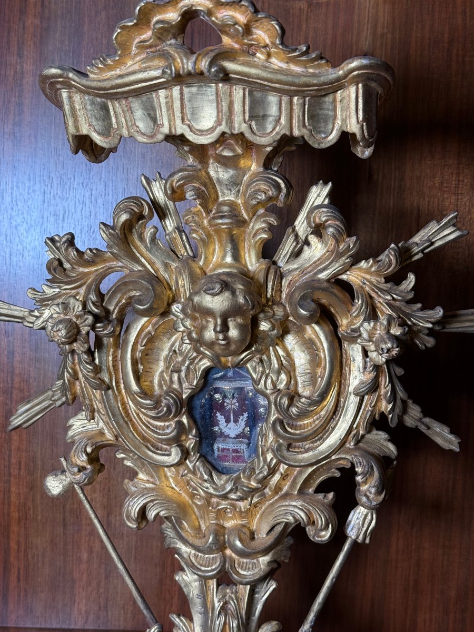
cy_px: 316
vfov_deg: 39.7
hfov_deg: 30.3
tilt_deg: -6.0
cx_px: 237
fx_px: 876
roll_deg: -2.9
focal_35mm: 48
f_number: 1.78
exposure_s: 1/120
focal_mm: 6.76
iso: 64
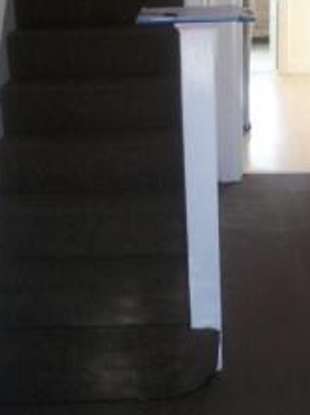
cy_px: 179
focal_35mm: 69
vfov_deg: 28.2
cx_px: 235
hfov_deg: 21.1
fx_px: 825
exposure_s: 1/50
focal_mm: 6.3
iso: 80
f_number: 3.1
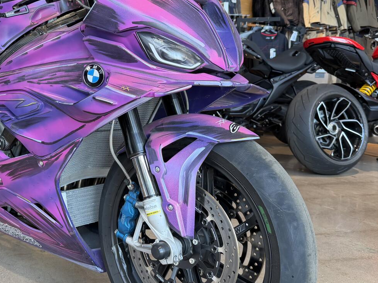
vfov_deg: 29.5
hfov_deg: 37.7
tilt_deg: -3.3
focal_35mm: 49
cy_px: 99
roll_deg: -0.8
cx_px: 84
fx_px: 535
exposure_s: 1/120
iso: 125
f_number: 1.78
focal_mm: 6.76
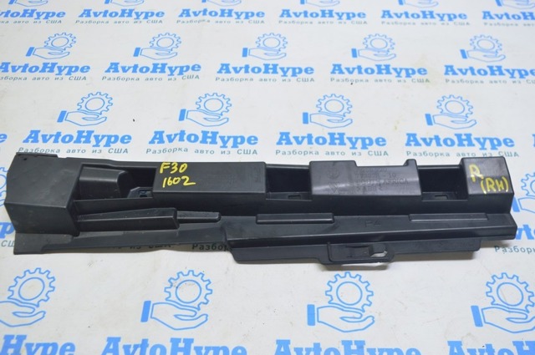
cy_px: 178
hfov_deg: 55.2
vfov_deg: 38.3
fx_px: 512
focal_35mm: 34
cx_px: 268
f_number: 5.6
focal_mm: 23
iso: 400
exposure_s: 1/20
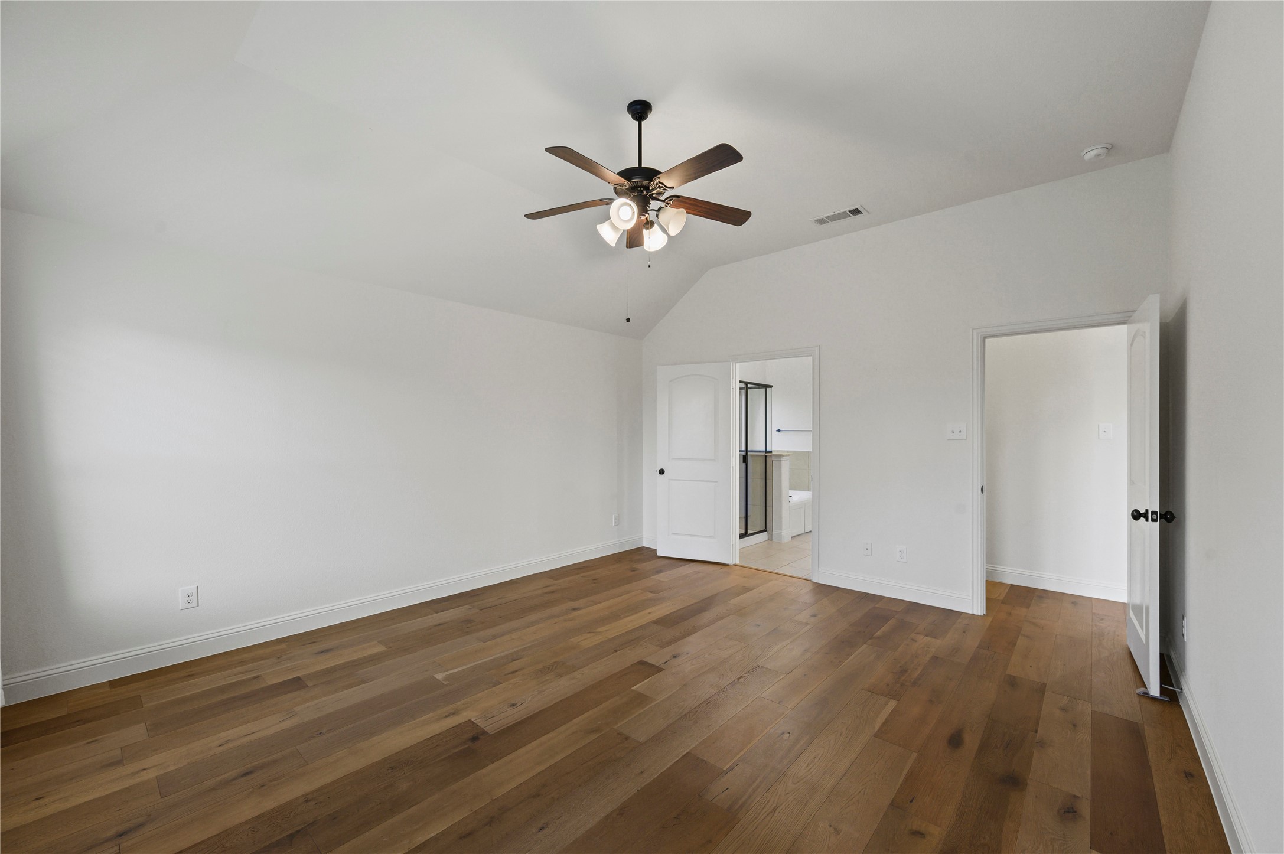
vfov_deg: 81.1
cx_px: 642
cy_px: 427
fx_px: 499
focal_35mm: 14
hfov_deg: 104.3
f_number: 8
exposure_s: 1/8
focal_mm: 14
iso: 1600
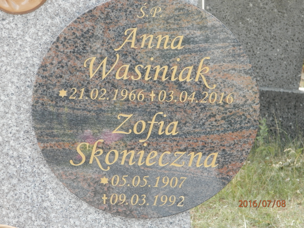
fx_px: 1344
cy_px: 114
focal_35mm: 153
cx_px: 152
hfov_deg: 12.9
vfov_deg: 9.7
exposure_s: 1/60
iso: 200
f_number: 4.9
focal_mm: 27.4
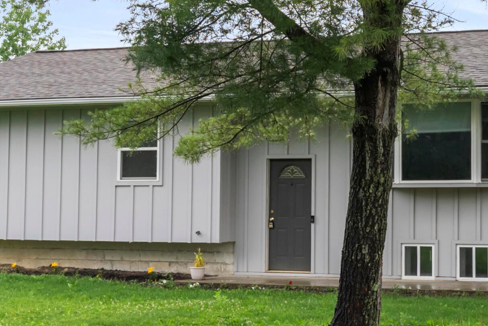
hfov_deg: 22.3
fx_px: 1207
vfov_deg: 15.4
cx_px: 433
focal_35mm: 89
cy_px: 124
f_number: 8
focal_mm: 36
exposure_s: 1/500
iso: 640
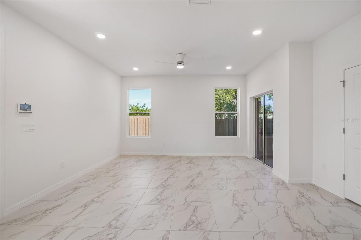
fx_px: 150
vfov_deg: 77.3
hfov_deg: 100.4
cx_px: 180
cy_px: 120
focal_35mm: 15
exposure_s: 1/30
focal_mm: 10
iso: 200
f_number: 8
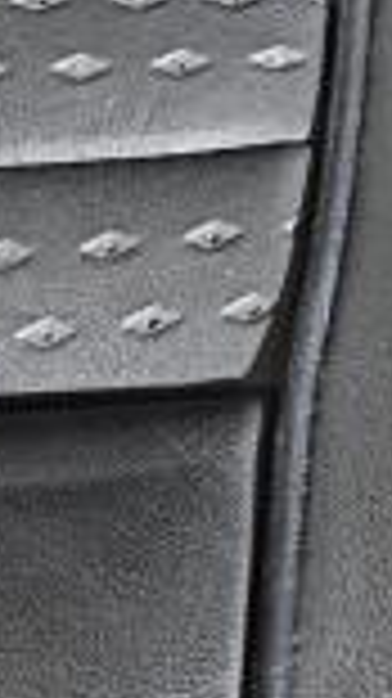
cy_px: -7
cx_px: 689
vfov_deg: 23.6
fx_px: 1592
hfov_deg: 12.8
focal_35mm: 86
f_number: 1.8
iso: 80
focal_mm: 5.4
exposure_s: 1/1272
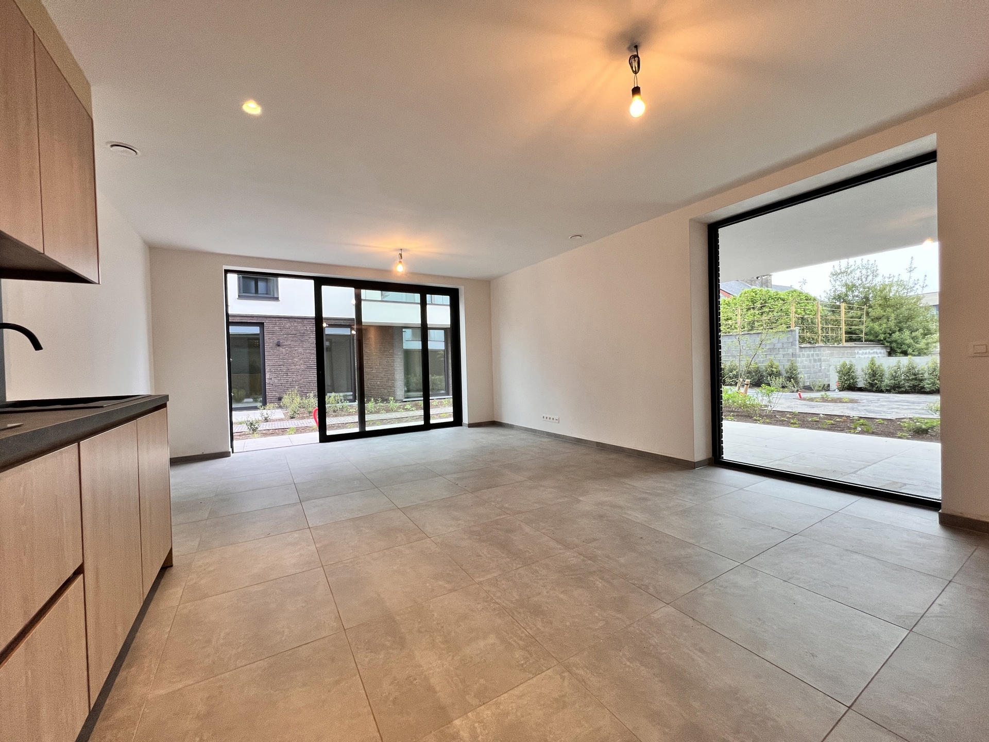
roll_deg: +1.2
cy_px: 371
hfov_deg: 106.2
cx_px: 494
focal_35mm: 13
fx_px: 371
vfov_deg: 89.9
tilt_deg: -1.8
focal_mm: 1.57
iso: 125
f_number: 1.8
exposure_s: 1/100
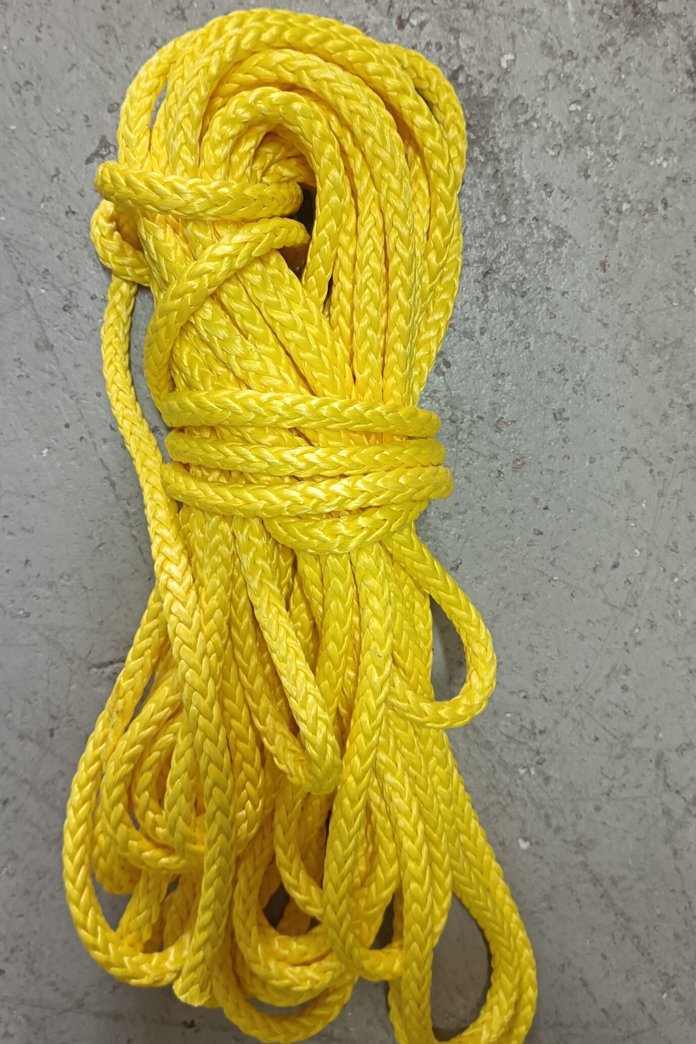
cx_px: 283
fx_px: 899
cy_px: 475
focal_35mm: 31
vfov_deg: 60.2
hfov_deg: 42.2
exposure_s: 1/25
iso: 1186
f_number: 1.75
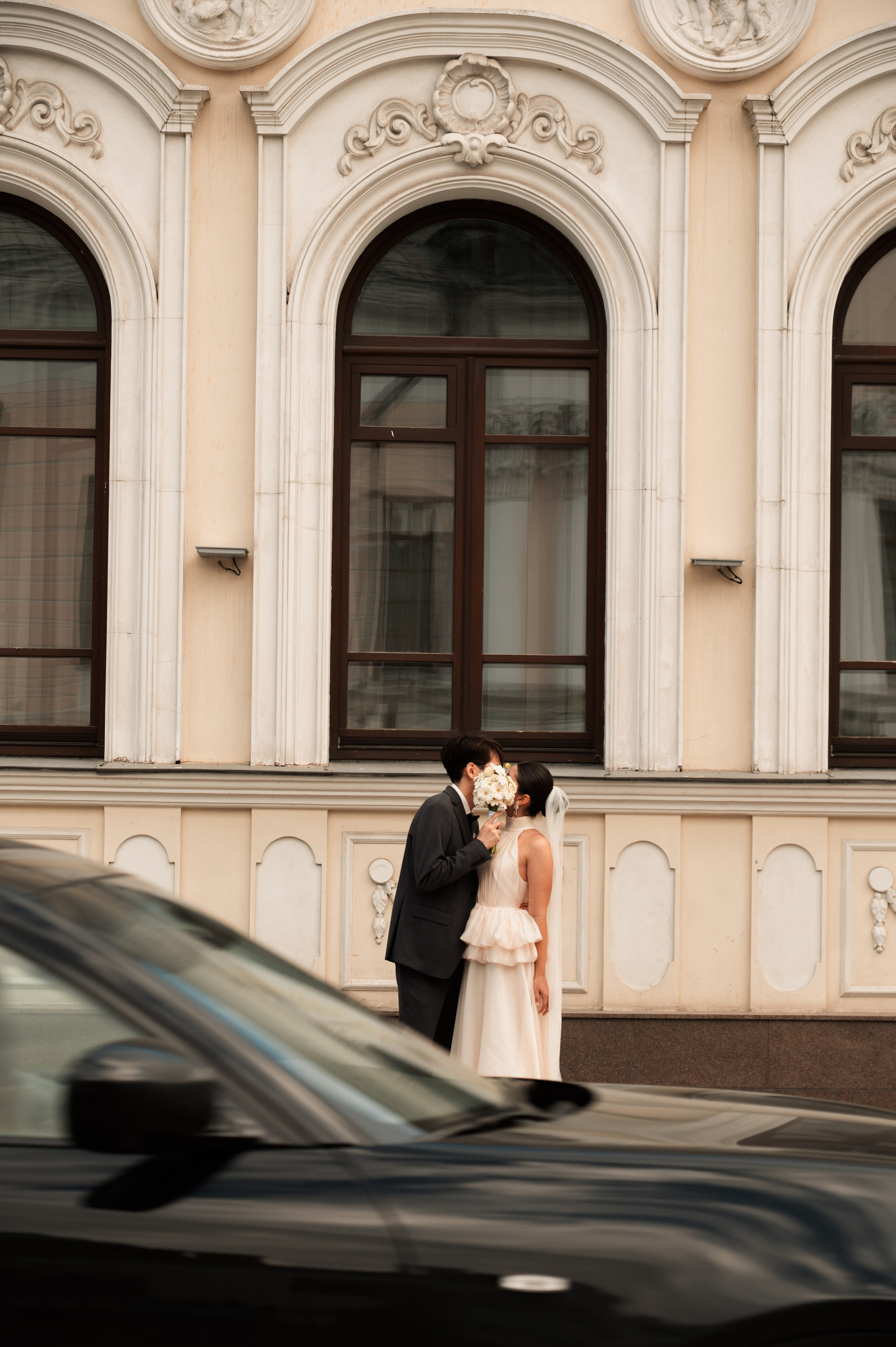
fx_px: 3066
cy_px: 674
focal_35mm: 82
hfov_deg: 16.6
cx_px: 448
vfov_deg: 24.8
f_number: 6.3
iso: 125
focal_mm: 82
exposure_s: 1/320
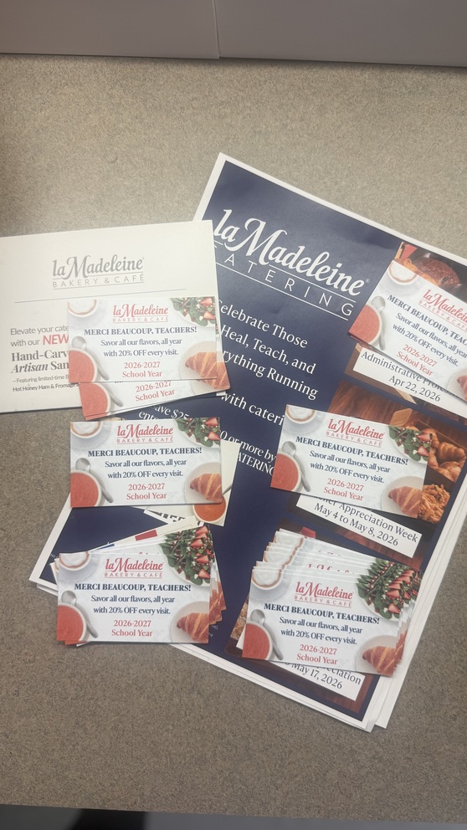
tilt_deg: -87.4
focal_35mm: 27
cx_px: 257
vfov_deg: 69.9
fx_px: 594
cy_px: 412
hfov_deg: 42.8
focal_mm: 6.76
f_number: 1.78
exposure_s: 1/120
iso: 80
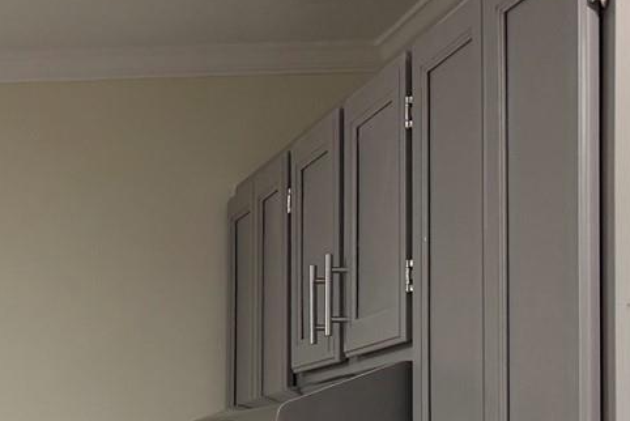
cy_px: 464
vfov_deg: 12.7
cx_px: -358
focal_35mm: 106
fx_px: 1856
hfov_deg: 17.1
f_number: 1.78
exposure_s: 1/120
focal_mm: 6.76
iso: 160
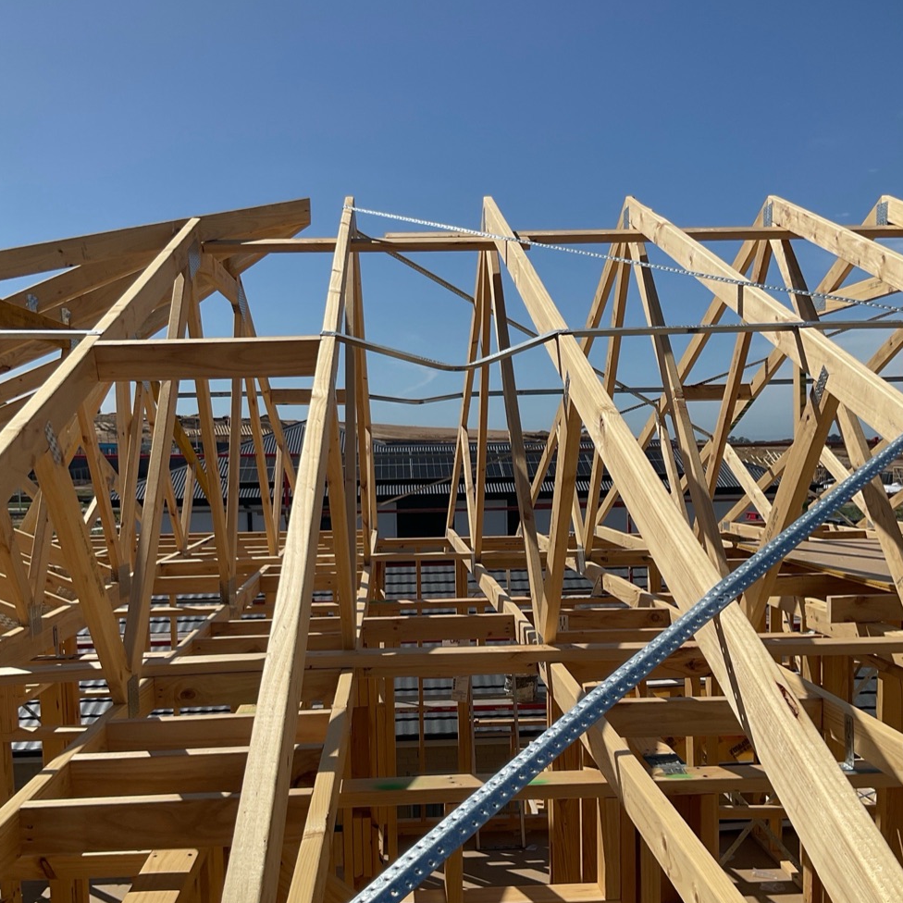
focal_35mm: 35
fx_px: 1033
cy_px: 538
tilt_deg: -3.3
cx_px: 456
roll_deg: +1.4
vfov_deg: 47.0
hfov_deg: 47.2
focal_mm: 3
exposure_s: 1/3788
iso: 16
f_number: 1.8
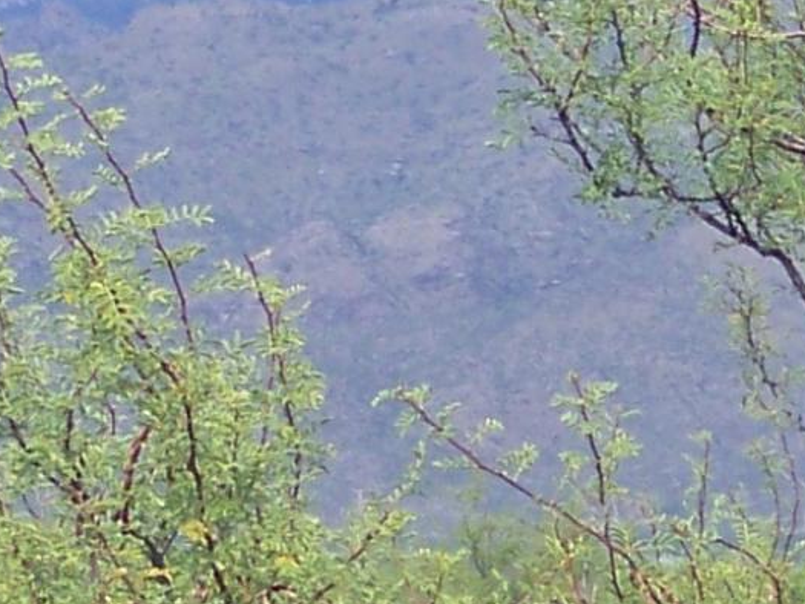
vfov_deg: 3.7
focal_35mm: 400
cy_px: 348
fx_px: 9304
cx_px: 550
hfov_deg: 5.0
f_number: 3.2
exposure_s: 1/640
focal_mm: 11.7
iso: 64
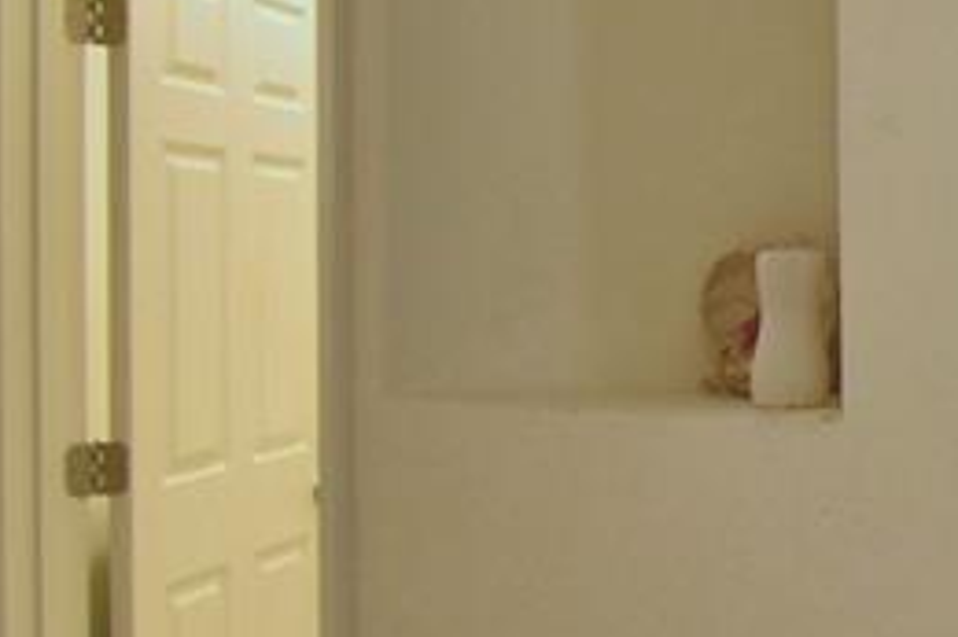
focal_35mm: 59
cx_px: 1522
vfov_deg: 23.0
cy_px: 280
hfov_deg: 24.4
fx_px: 1569
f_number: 4.5
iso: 400
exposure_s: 1/125
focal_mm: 10
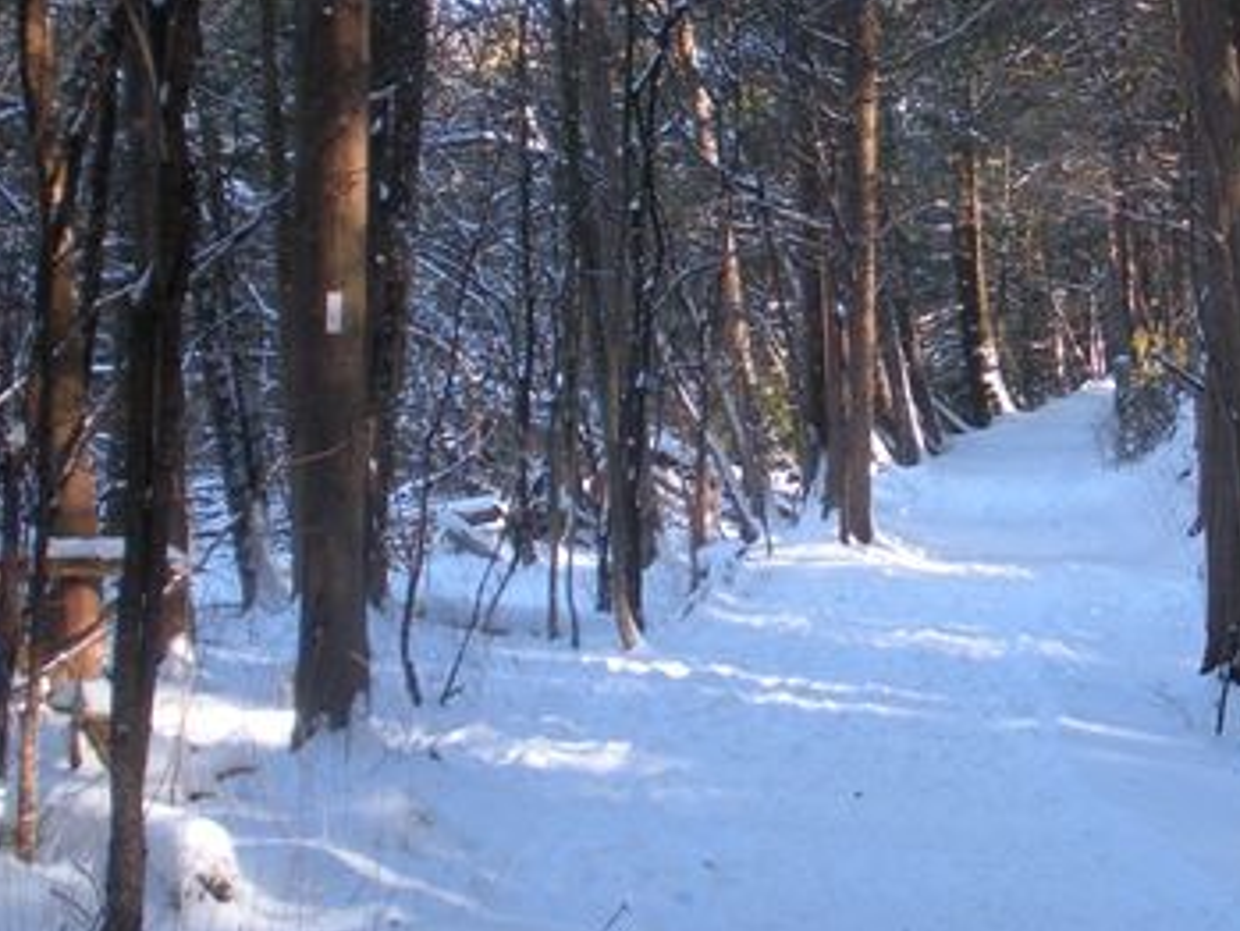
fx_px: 2365
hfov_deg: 28.7
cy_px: 281
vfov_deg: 22.1
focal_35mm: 66
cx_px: 1006
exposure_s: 1/118
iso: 156
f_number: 3.5
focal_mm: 6.3
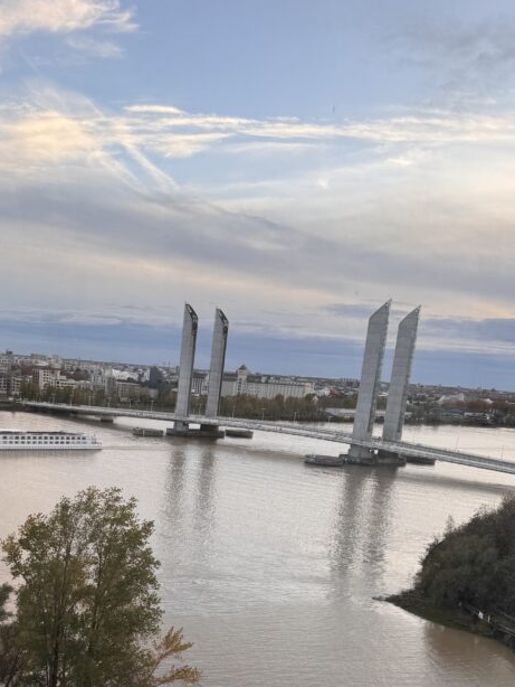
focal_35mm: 40
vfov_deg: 44.4
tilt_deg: -12.9
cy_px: 553
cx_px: 139
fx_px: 793
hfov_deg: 35.3
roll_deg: -3.6
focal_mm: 6.76
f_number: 1.78
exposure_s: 1/275
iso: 64
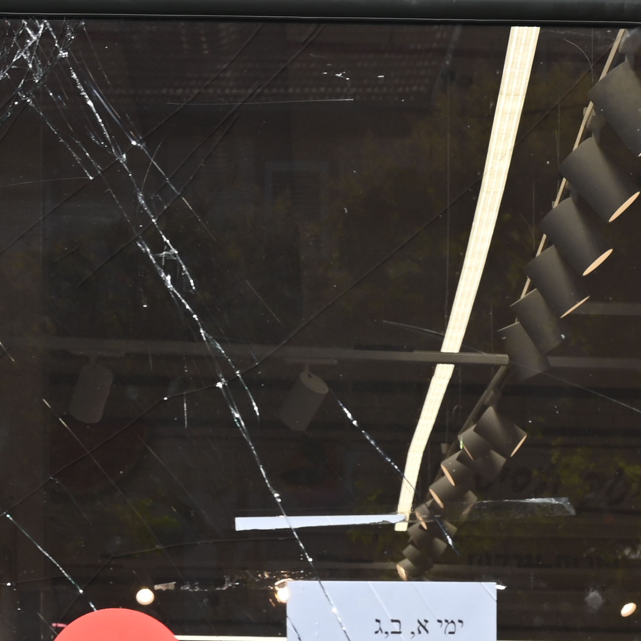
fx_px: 3918
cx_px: 850
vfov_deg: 9.0
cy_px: 1086
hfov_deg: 9.2
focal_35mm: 187
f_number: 6.3
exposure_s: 1/200
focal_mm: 40
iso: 100
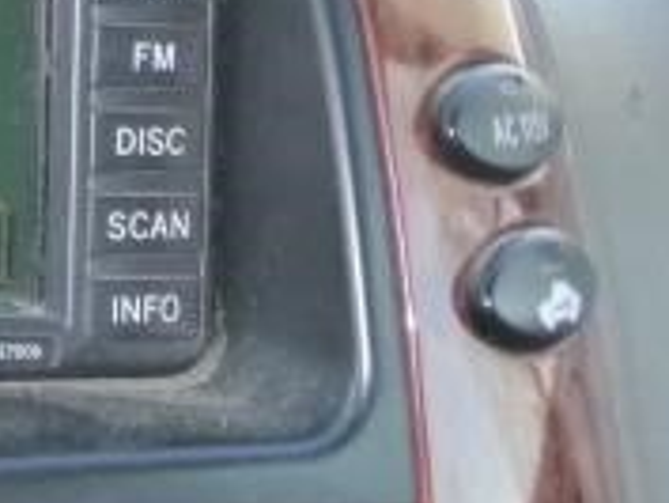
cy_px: 140
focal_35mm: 113
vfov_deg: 13.1
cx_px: -590
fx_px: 2185
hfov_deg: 14.8
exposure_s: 1/60
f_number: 3.9
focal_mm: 4.5
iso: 200
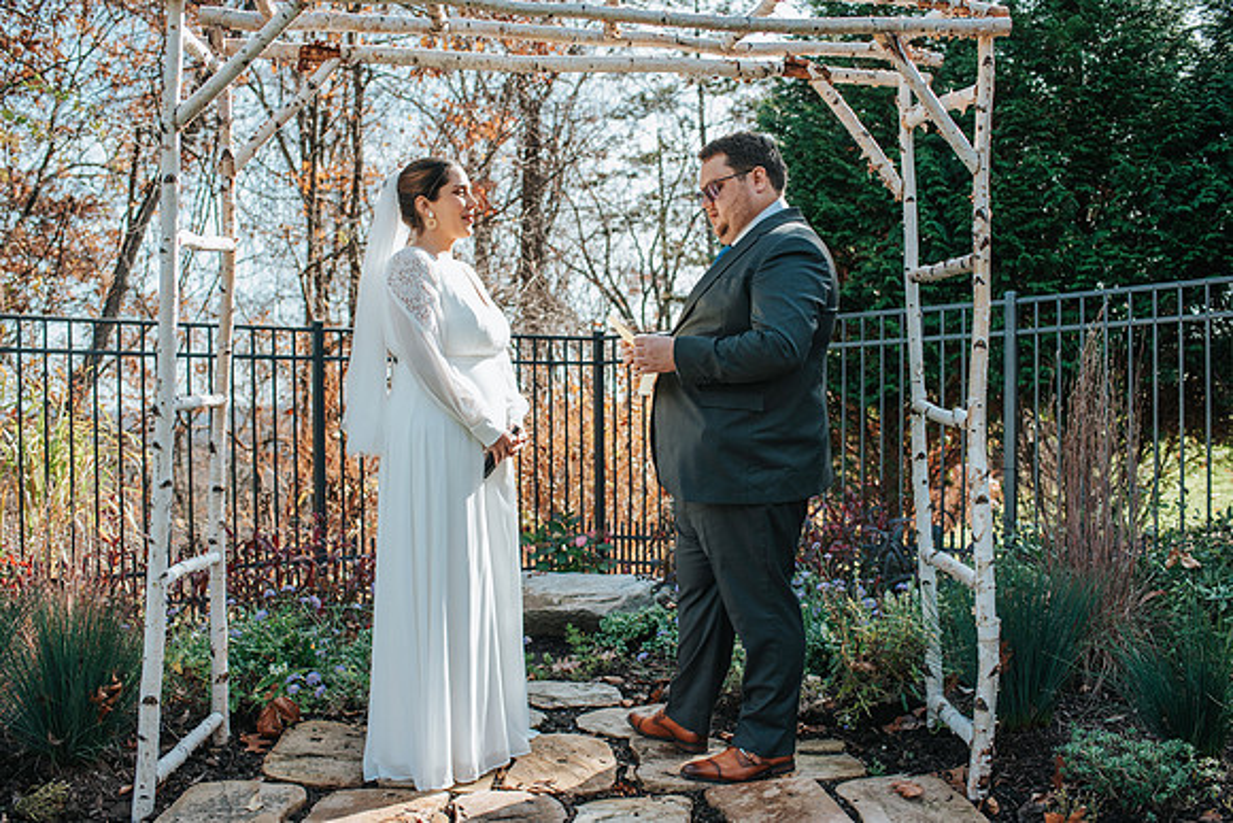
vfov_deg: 37.9
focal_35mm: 35
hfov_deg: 54.4
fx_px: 1199
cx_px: 616
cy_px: 412
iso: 450
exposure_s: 1/1250
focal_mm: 35
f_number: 3.5
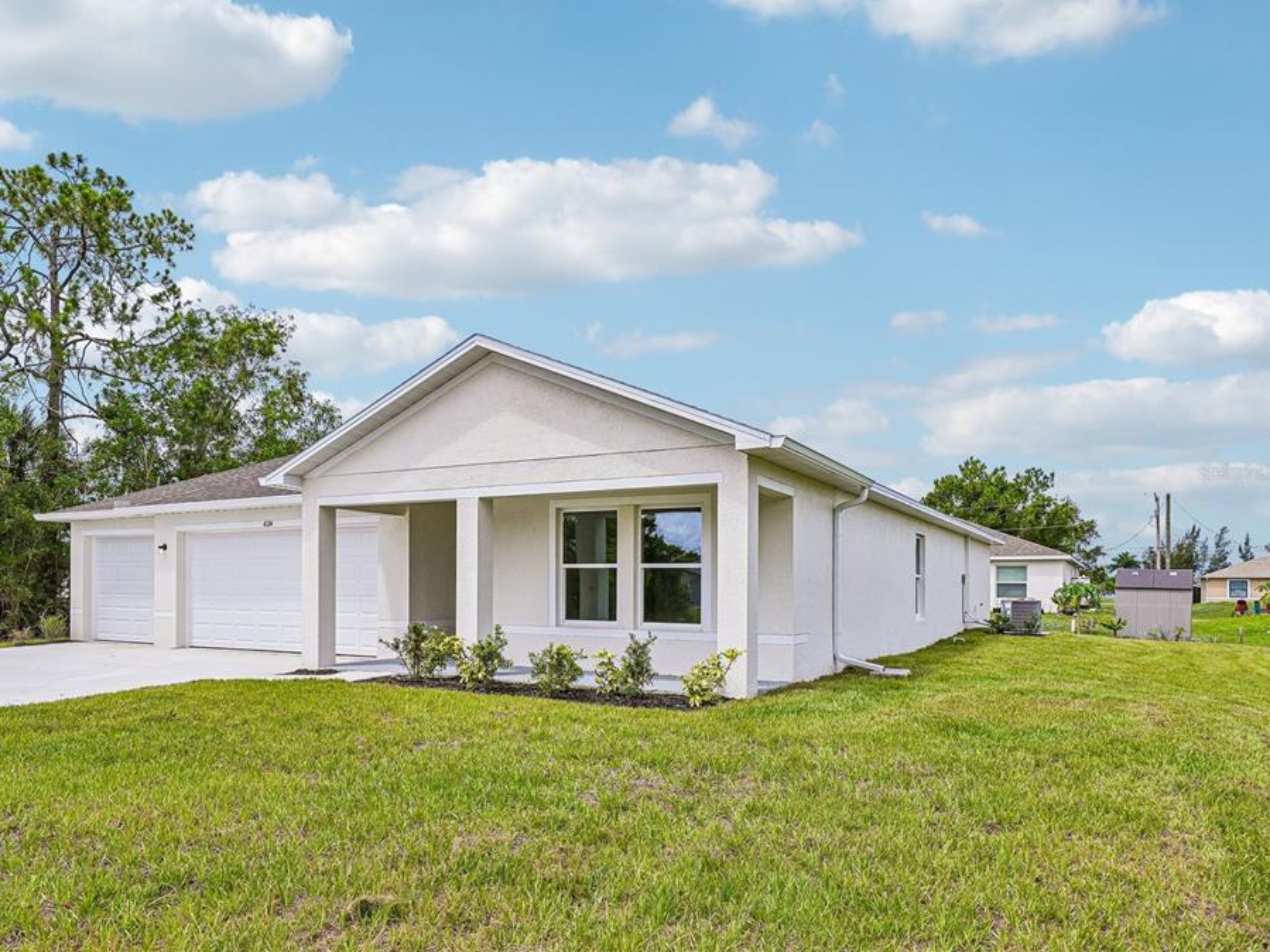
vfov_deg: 58.9
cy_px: 472
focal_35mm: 23
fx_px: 844
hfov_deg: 73.6
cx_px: 557
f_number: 8
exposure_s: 1/250
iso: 50
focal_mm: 14
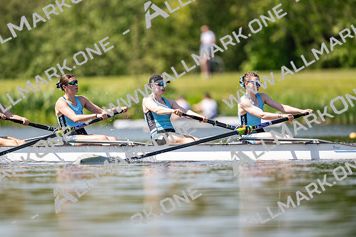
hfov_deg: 3.4
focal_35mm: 600
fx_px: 5934
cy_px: 118
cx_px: 178
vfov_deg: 2.3
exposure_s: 1/2500
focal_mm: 600
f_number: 4
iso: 320
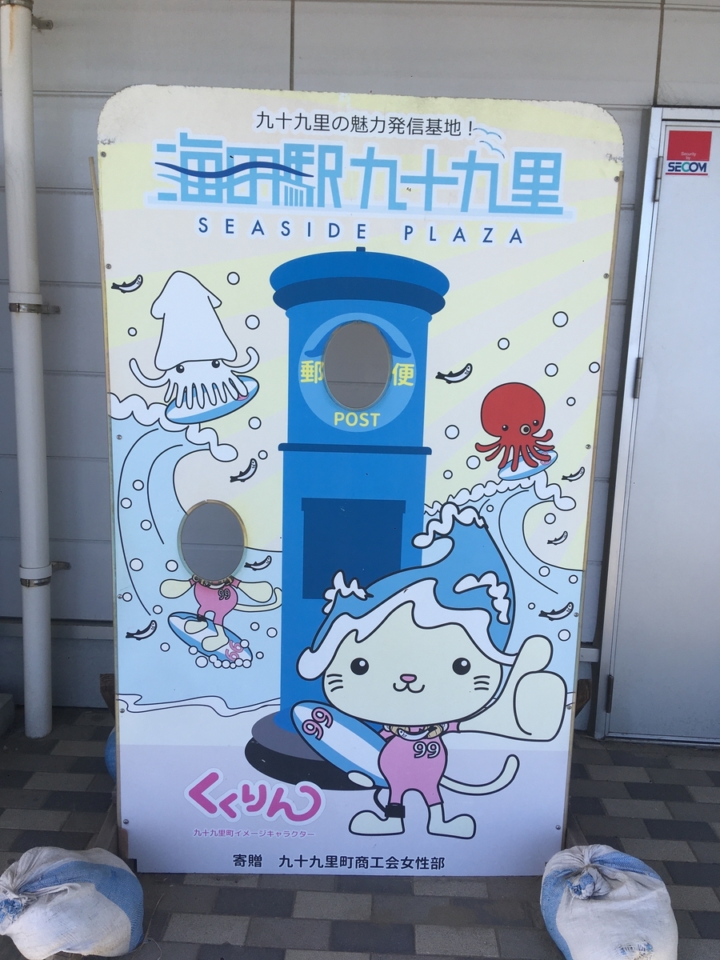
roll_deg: -2.1
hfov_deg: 48.2
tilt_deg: -10.5
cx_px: 360
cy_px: 480
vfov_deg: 61.7
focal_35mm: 29
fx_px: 804
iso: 25
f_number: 2.2
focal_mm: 4.15
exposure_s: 1/499
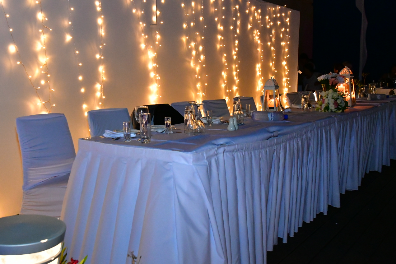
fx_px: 462
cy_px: 126
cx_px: 191
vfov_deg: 31.9
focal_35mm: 42
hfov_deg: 46.4
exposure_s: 1/60
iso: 6400
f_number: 7.1
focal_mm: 22
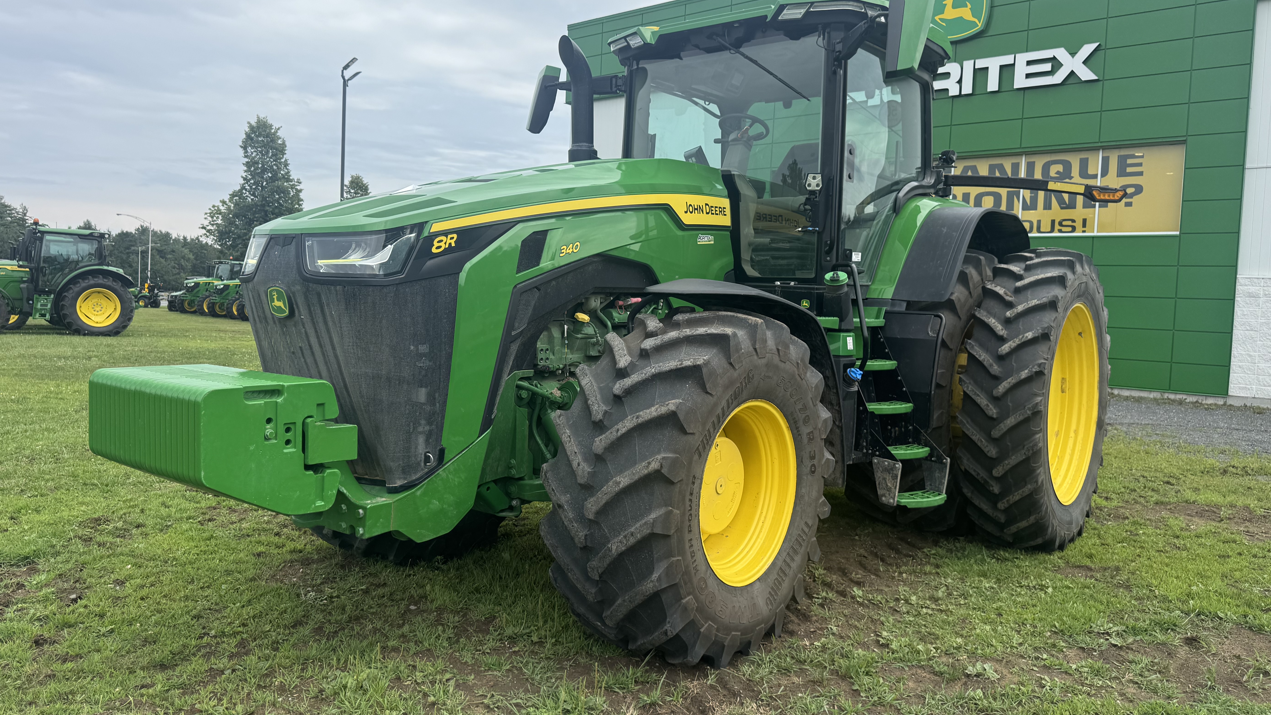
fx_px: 910
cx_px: 640
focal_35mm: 27
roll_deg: -3.3
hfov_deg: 69.9
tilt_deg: -2.6
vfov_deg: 42.9
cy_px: 338
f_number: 1.78
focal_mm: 6.76
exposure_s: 1/3413
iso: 80
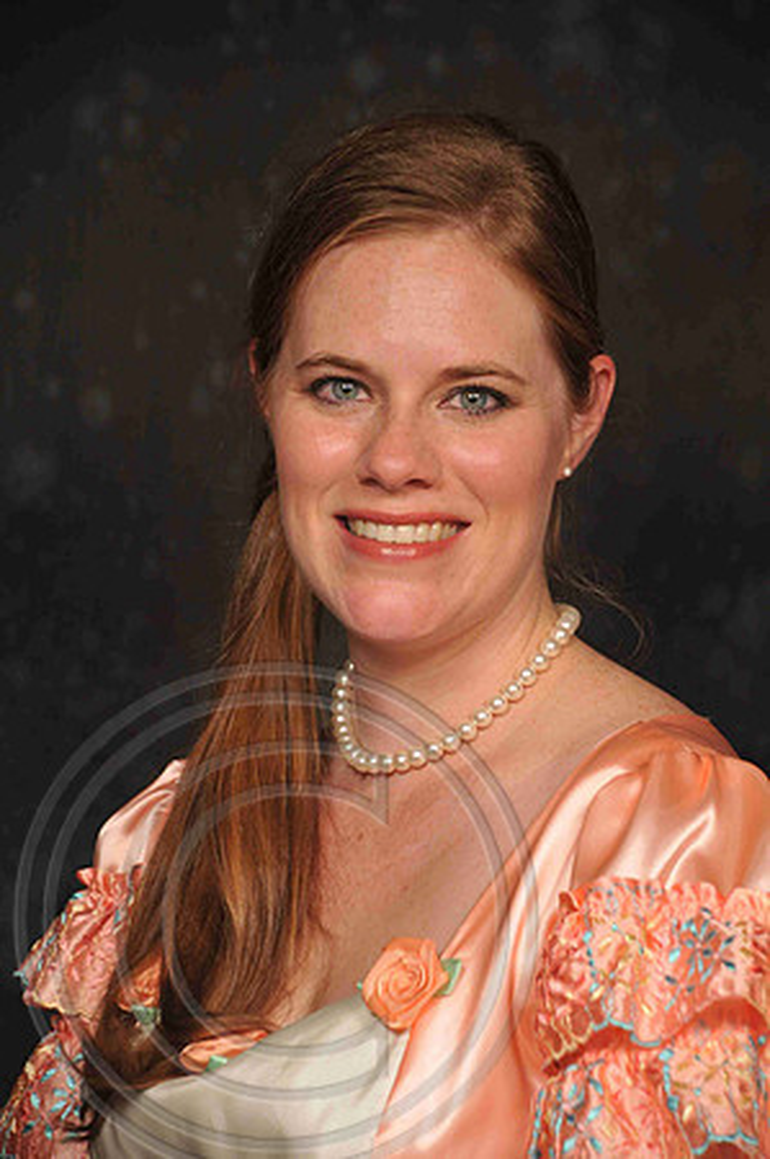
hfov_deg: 8.2
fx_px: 5402
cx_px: 385
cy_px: 580
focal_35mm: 168
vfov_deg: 12.2
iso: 200
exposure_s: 1/125
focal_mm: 112
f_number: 5.6
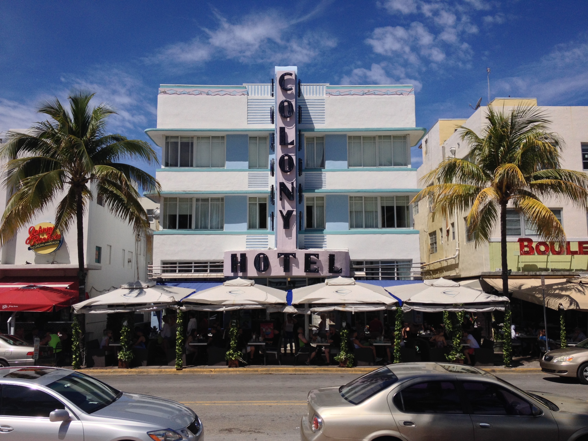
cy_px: 220
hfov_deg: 52.6
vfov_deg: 40.7
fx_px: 595
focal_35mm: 35
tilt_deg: +5.1
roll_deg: +0.6
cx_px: 294
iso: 50
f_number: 2.4
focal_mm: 4.28
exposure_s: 1/3460
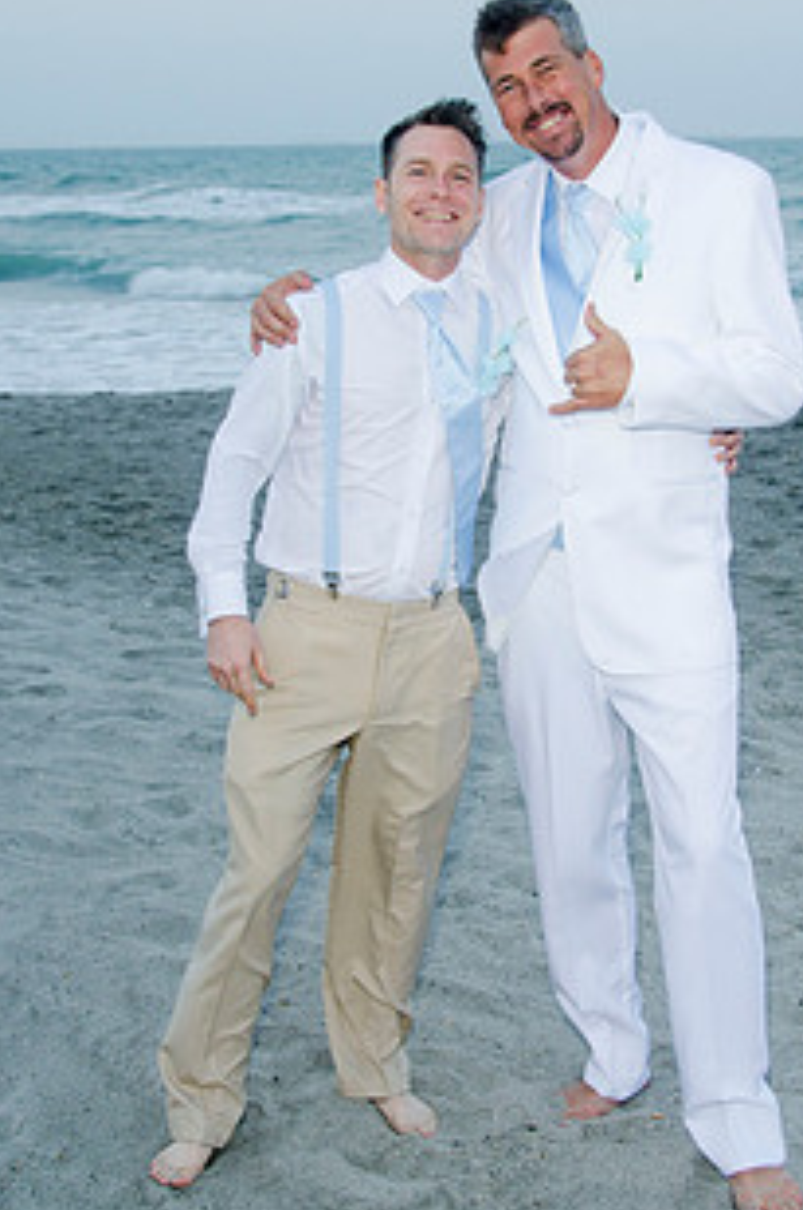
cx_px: 474
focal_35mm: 59
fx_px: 1981
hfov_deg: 22.9
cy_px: 474
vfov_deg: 33.9
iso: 200
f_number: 5.6
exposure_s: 1/30
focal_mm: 27
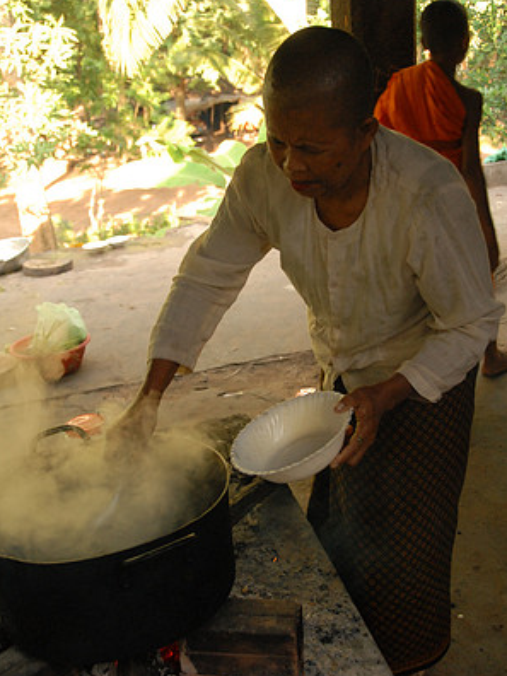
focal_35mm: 48
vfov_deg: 40.0
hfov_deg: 30.5
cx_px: 254
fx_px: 929
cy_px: 331
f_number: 4.2
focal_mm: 29
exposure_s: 1/80
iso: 800
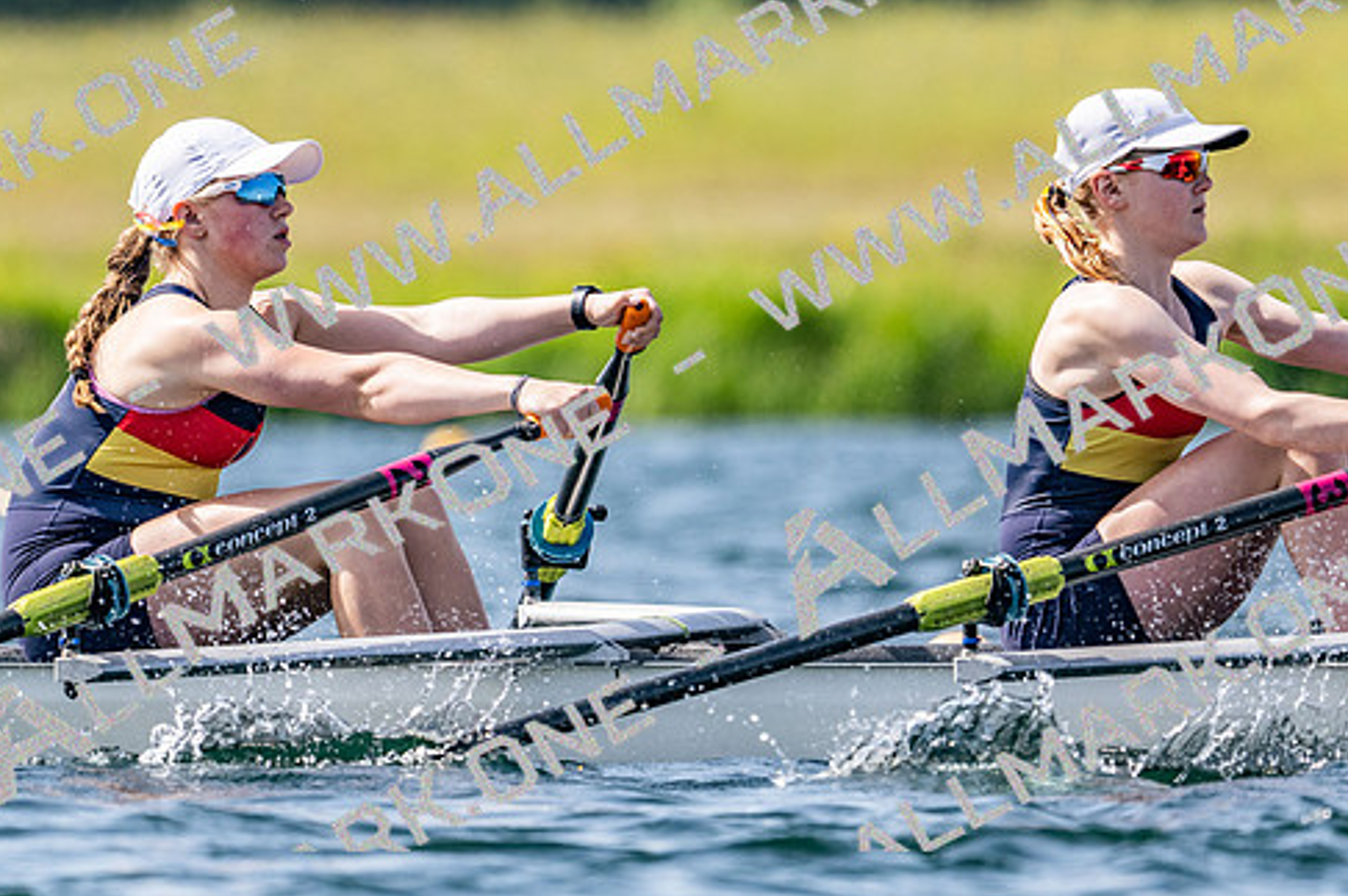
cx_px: 546
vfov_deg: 1.9
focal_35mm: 716
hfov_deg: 2.9
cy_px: 377
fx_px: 26783
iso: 280
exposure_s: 1/2500
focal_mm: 400
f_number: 4.5
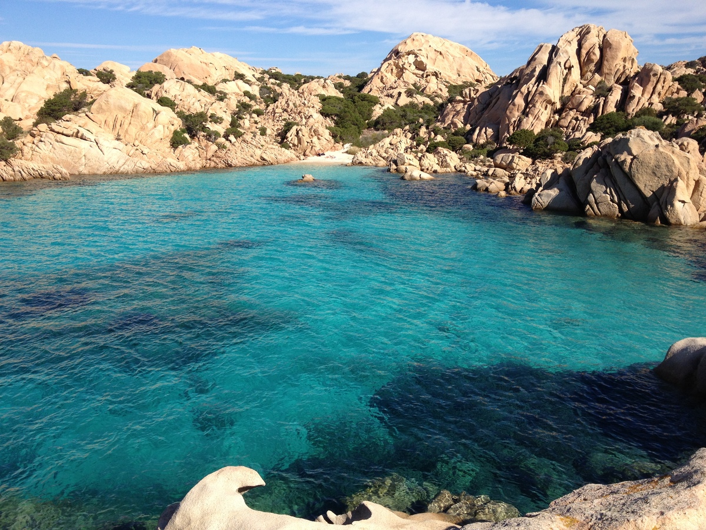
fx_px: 714
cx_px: 353
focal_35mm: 35
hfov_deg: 52.6
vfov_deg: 40.7
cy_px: 265
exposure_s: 1/1727
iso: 64
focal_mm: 4.28
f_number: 2.4
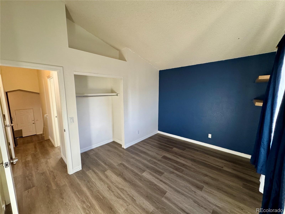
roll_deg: +0.6
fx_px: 115
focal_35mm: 14
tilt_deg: -8.0
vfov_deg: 85.7
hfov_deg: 102.1
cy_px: 107
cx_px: 142
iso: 320
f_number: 2.2
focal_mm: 2.22
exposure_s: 1/120
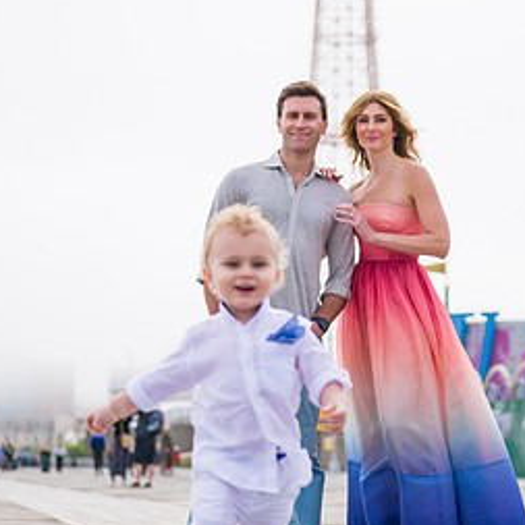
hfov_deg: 14.4
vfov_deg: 14.4
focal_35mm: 121
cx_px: 357
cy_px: 275
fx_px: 2076
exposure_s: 1/4000
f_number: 3.5
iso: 200
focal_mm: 62
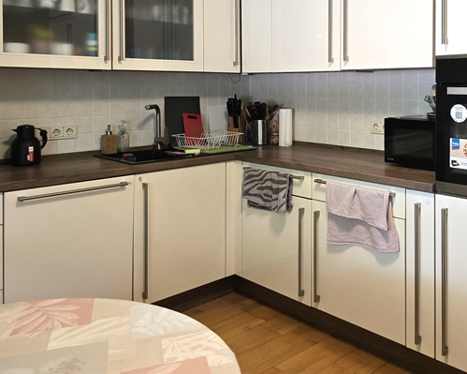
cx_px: 312
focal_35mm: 36
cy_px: 95
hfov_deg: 49.4
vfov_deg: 40.0
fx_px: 497
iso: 400
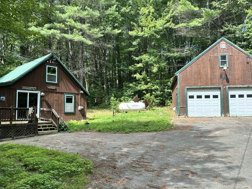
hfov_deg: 59.9
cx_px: 134
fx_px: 218
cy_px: 98
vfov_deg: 46.8
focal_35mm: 30
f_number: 1.78
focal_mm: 6.86
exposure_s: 1/1029
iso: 80
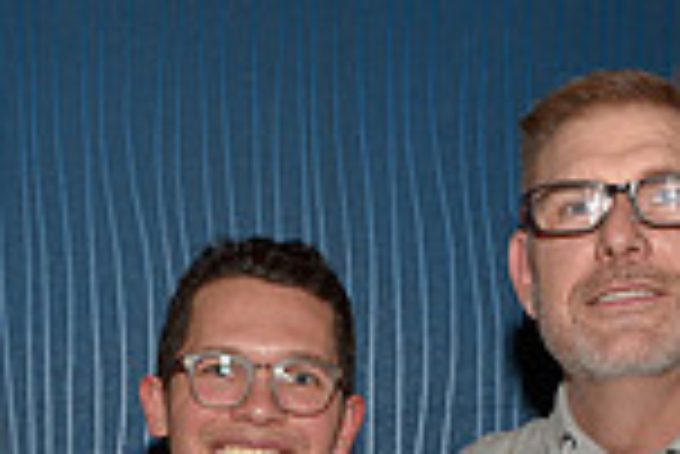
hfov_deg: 20.3
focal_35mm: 100
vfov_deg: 12.6
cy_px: 789
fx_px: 1891
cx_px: 239
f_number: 5
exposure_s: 1/60
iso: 200
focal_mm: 26
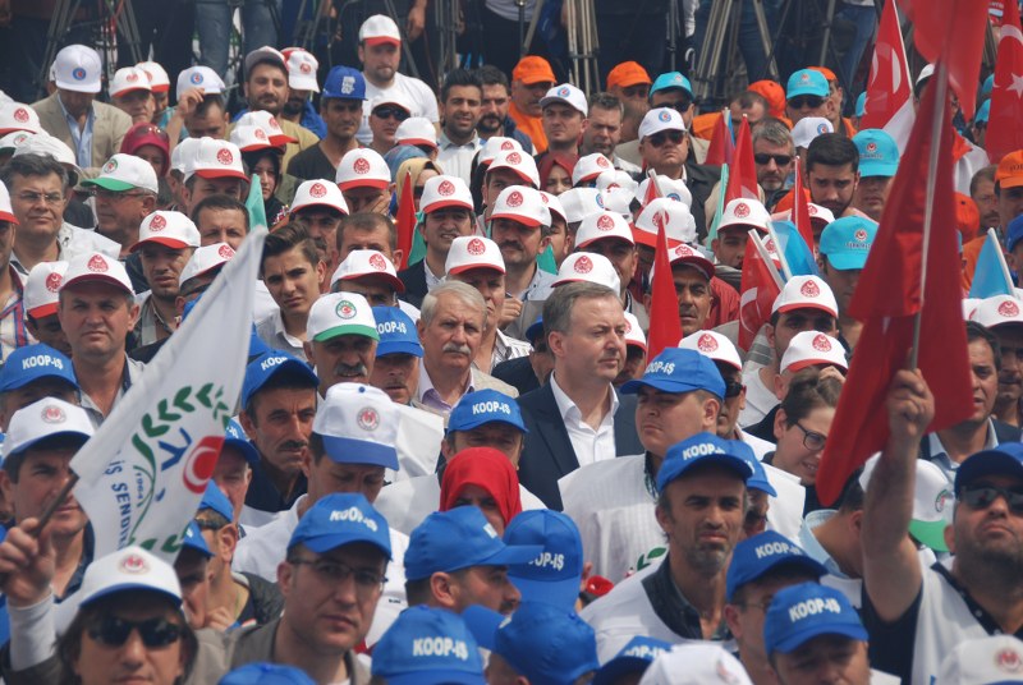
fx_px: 4055
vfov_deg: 9.7
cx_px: 512
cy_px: 342
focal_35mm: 142
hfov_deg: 14.4
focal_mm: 95
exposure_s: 1/500
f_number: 5.6
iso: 125
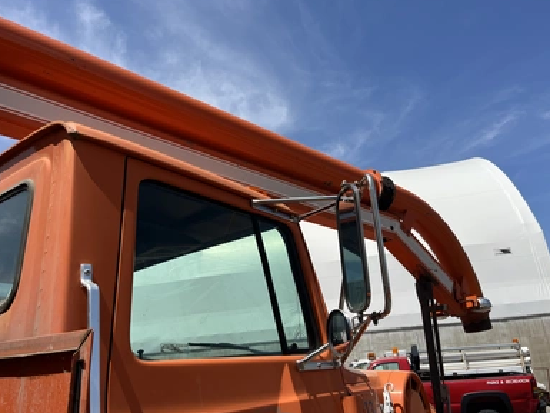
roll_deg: +5.4
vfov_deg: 51.4
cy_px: 204
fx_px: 429
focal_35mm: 27
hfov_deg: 65.3
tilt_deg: +20.2
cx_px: 281
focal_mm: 5.1
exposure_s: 1/5319
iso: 50
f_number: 1.6
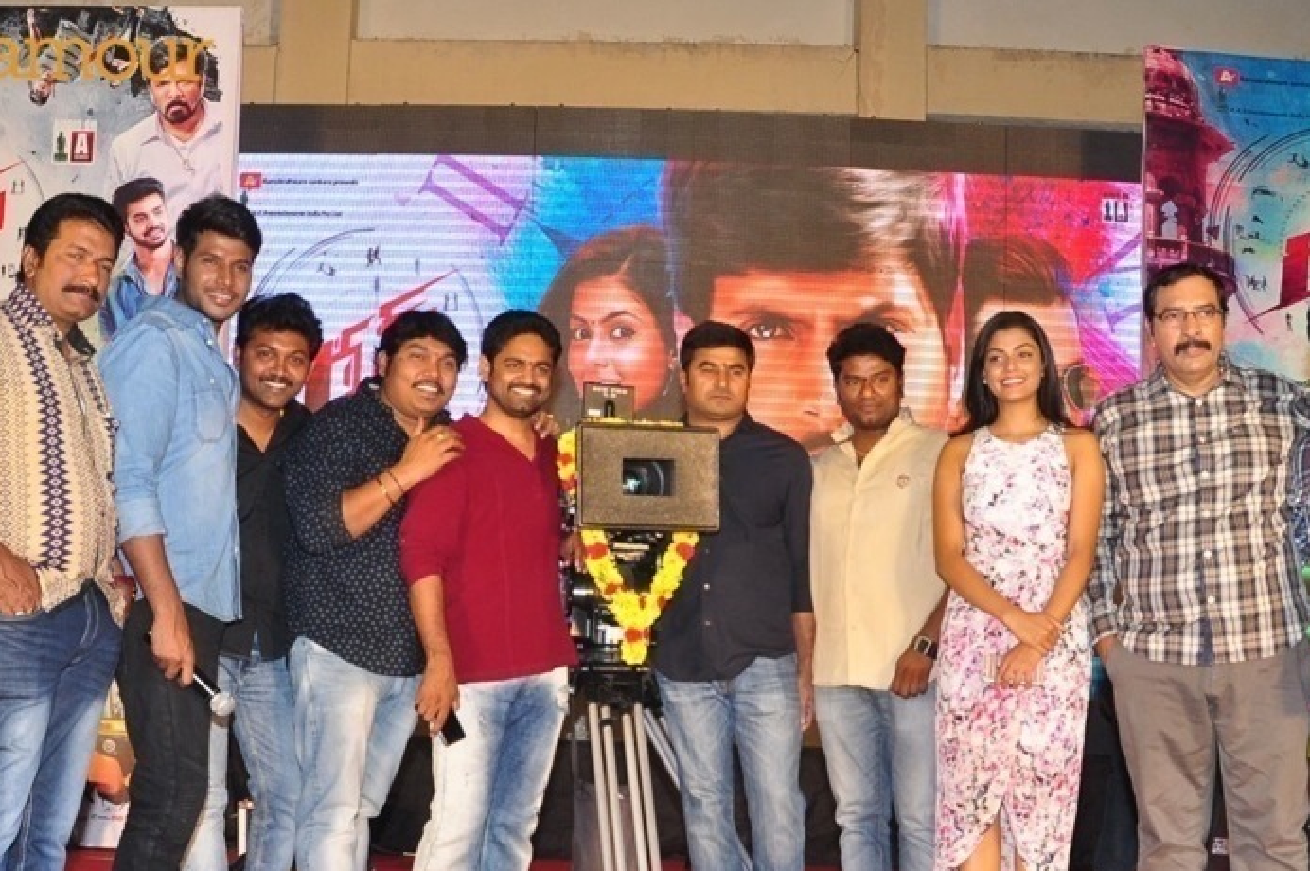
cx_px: 611
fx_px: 1418
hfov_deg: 49.6
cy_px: 625
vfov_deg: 33.6
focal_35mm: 39
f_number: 6.3
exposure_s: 1/125
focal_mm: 18
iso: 640
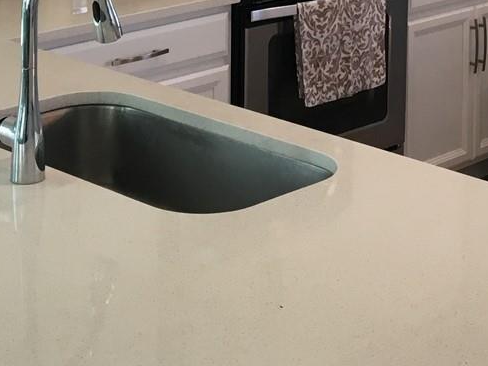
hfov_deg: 20.6
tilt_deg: -5.3
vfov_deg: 14.6
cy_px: -170
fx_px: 1339
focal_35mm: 95
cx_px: 326
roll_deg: -0.3
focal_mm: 4.15
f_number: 2.2
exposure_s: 1/30
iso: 32
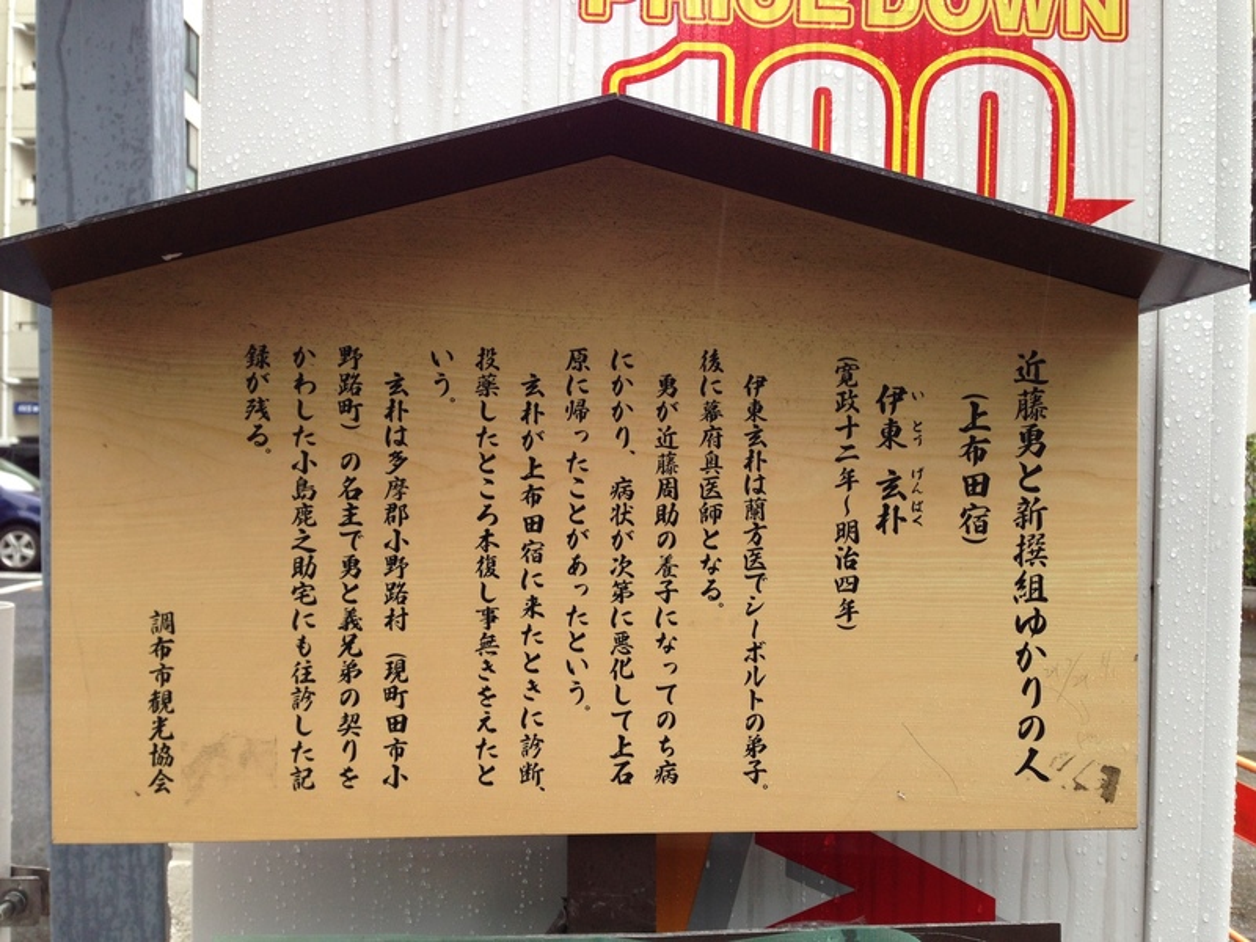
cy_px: 471
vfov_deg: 42.9
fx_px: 1197
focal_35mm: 33
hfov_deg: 55.4
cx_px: 628
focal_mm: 4.12
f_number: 2.4
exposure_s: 1/120
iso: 50
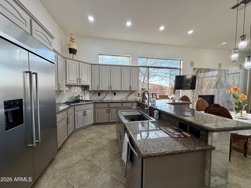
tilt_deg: -2.6
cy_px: 94
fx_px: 102
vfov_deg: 85.7
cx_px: 126
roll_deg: -0.2
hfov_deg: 102.1
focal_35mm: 14
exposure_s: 1/120
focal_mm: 2.22
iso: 160
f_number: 2.2
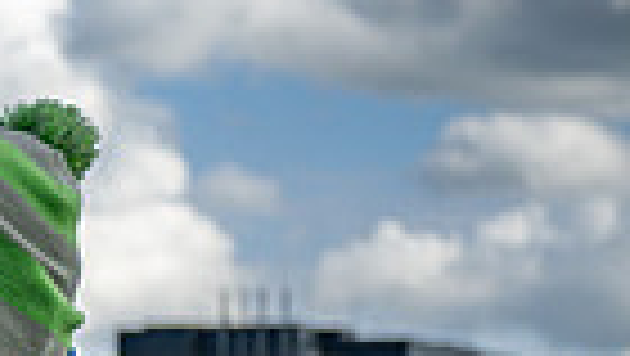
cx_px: -657
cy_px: 529
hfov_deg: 10.6
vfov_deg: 6.5
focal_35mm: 186
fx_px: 3110
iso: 72
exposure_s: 1/6400
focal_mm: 43
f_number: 2.8
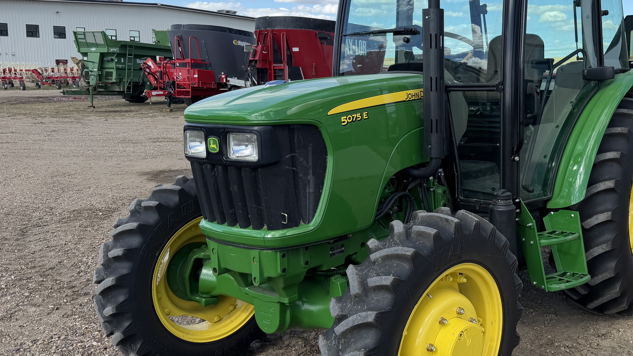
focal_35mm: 38
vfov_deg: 31.2
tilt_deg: -8.5
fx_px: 638
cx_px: 457
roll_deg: -1.0
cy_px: 160
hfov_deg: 51.0
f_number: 1.78
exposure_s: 1/2299
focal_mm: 6.76
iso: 80
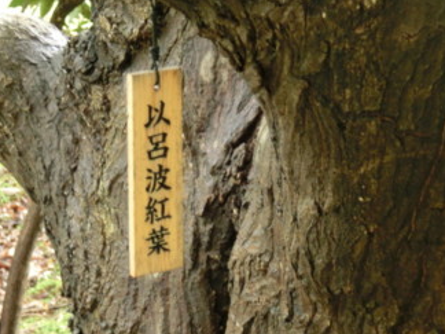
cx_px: 255
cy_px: 162
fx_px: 2198
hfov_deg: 11.6
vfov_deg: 8.7
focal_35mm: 171
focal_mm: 21.79
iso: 400
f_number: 5.5
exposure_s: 1/5
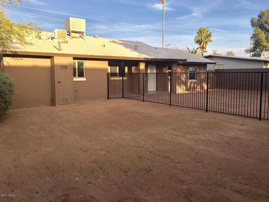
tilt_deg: -5.2
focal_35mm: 29
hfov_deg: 61.7
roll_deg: -0.4
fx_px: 225
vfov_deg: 48.2
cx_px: 134
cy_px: 101
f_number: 2.2
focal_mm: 4.15
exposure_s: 1/791
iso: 32
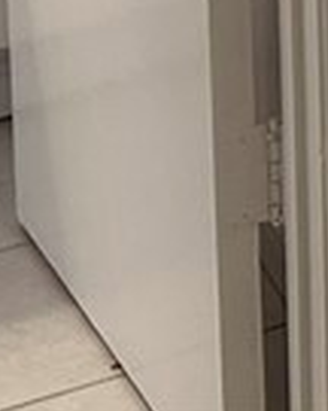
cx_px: 1336
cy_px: -752
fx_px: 2330
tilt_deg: -7.1
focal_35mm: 192
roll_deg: -1.3
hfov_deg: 6.4
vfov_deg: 8.6
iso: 125
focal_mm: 5.7
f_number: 1.5
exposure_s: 1/120
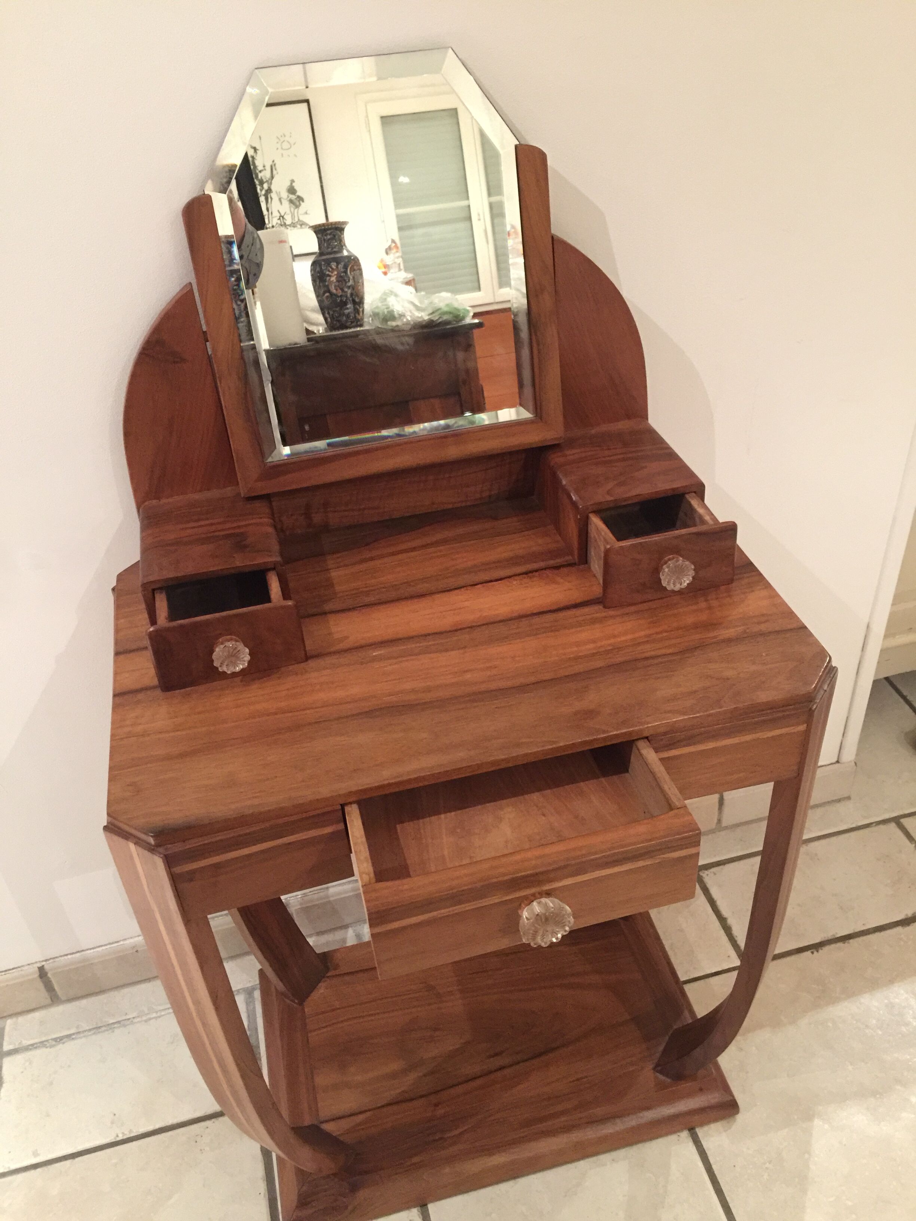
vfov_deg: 61.7
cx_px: 458
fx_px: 1023
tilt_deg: -37.0
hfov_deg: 48.2
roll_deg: +4.6
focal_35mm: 29
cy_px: 610
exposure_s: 1/8
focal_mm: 4.15
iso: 200
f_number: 2.2
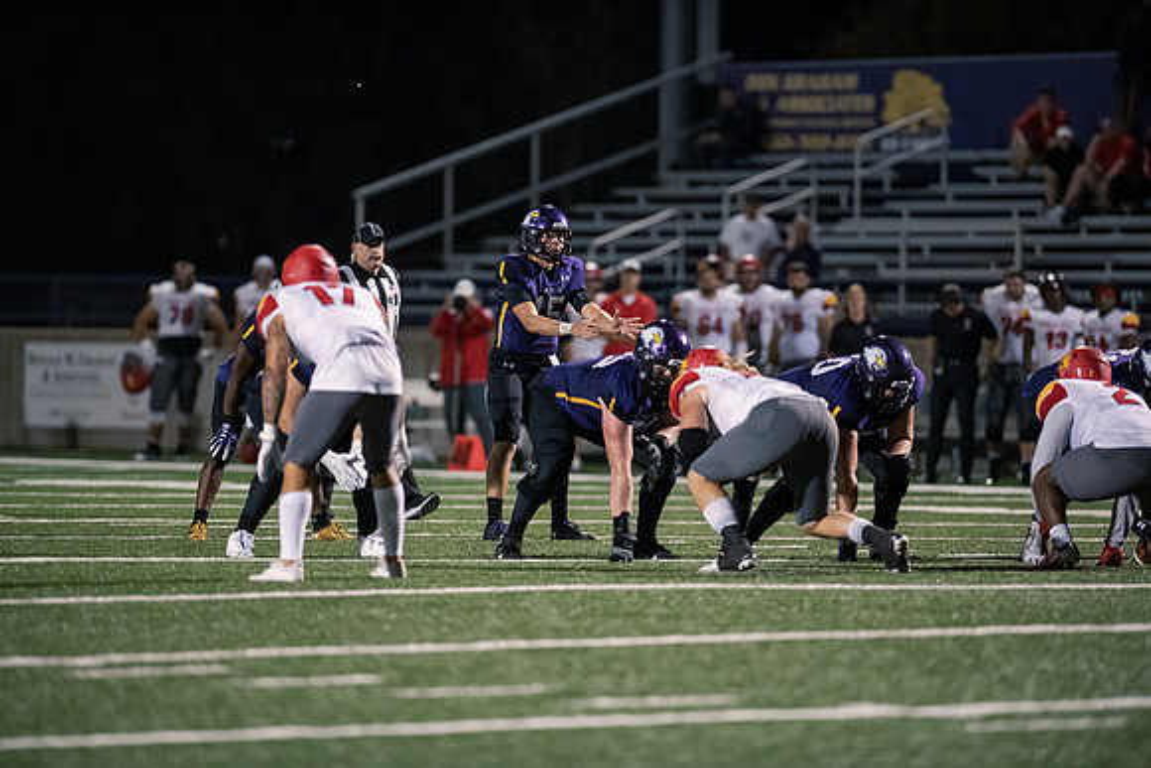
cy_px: 384
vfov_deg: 4.6
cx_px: 576
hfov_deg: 6.9
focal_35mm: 300
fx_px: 9593
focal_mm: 300
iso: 6400
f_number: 2.8
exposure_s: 1/800
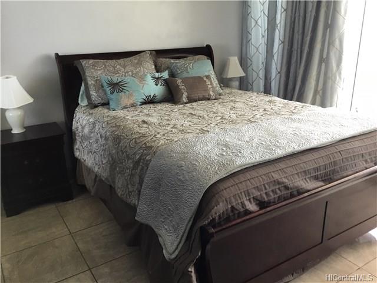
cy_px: 142
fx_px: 338
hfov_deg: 58.4
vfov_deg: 45.4
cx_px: 188
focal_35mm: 31
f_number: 2.4
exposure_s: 1/30
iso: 32
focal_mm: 3.3
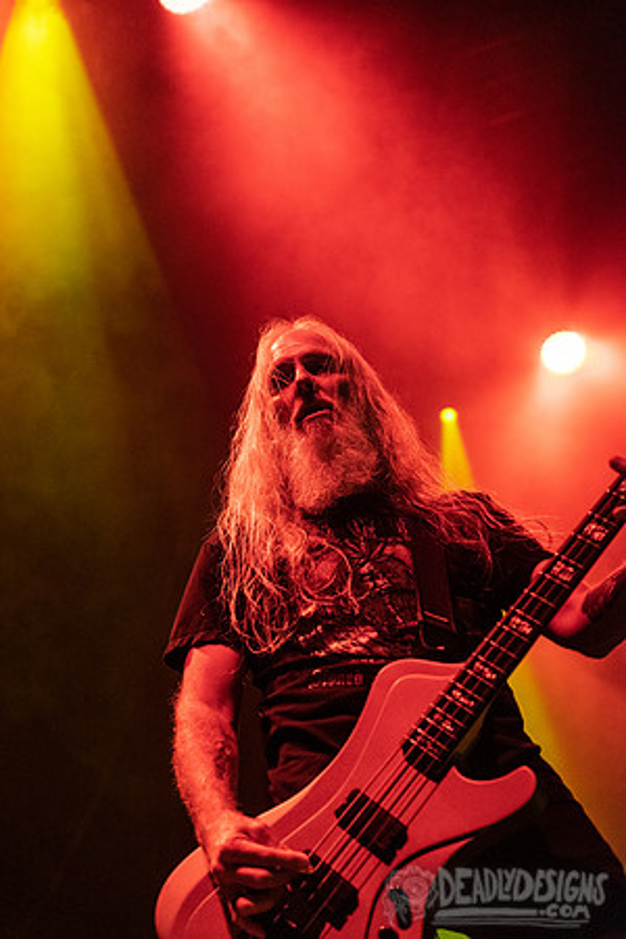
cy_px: 470
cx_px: 313
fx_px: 1513
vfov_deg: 34.5
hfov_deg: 23.4
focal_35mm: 58
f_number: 3.2
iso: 3200
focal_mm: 58
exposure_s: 1/320
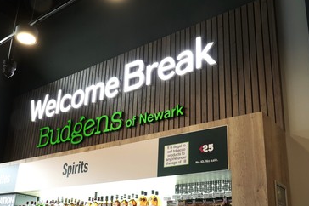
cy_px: 138
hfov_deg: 50.6
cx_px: 137
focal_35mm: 38
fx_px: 326
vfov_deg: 34.6
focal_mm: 18
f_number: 10
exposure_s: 1/50
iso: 500
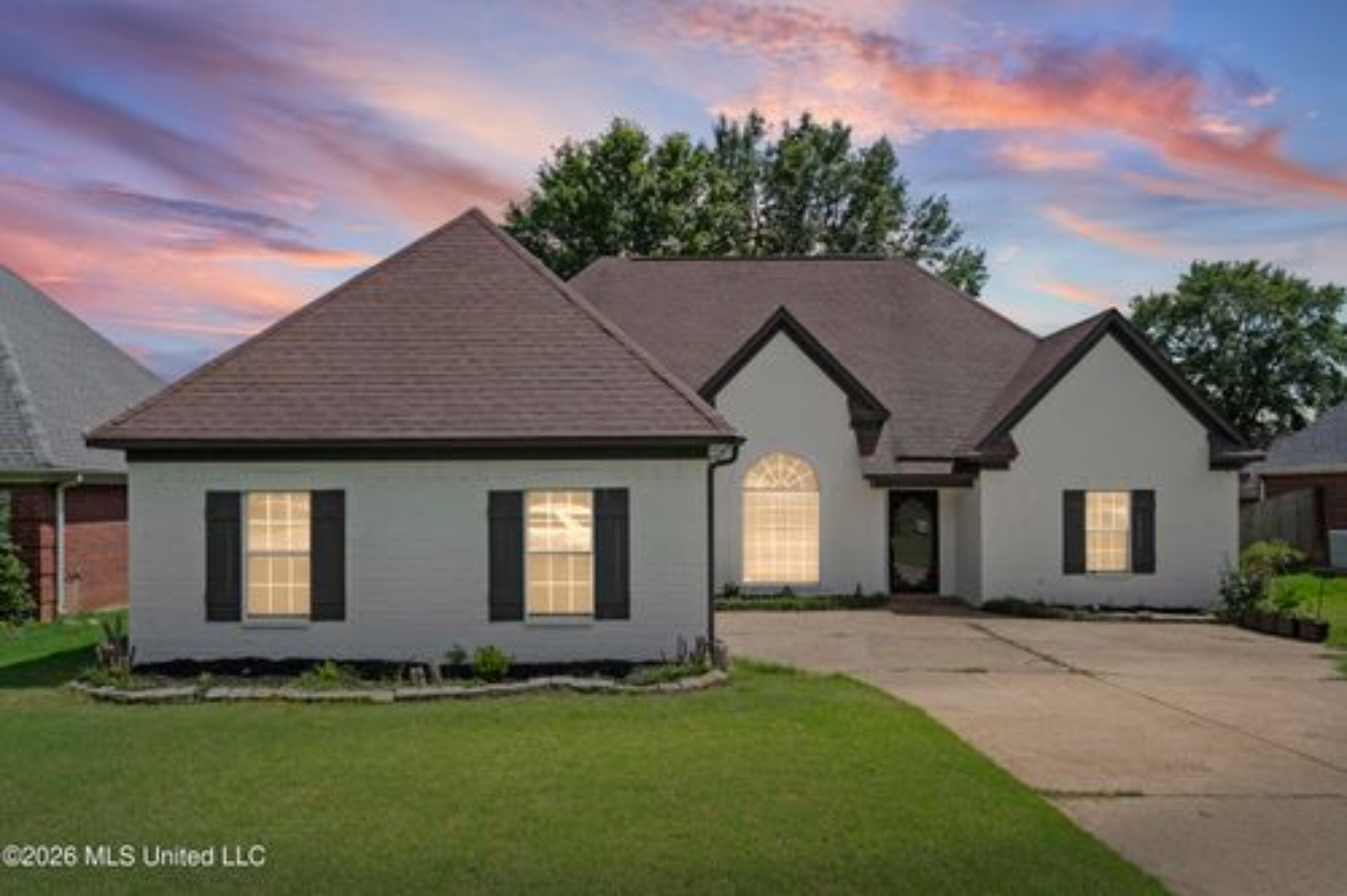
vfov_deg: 51.3
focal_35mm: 25
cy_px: 448
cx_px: 674
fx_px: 935
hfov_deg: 71.5
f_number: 9
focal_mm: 25
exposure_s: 1/640
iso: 800
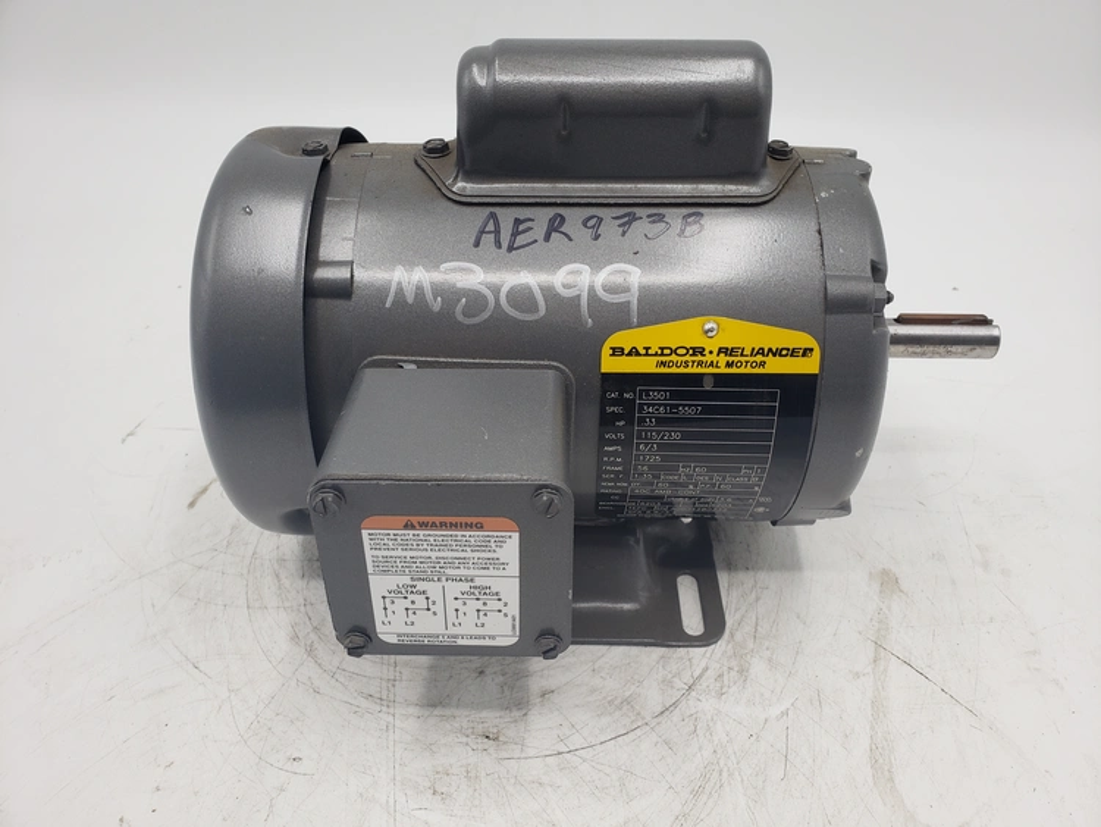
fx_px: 827
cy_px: 414
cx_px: 550
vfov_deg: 53.1
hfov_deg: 67.3
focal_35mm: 26
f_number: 2.4
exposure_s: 1/120
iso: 80
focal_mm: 4.3
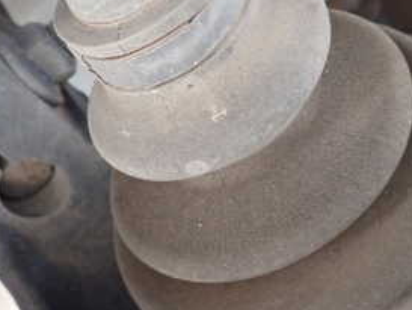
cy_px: 171
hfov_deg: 34.7
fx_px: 655
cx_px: 269
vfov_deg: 26.6
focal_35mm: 55
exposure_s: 1/30
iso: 640
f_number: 2
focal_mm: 4.5
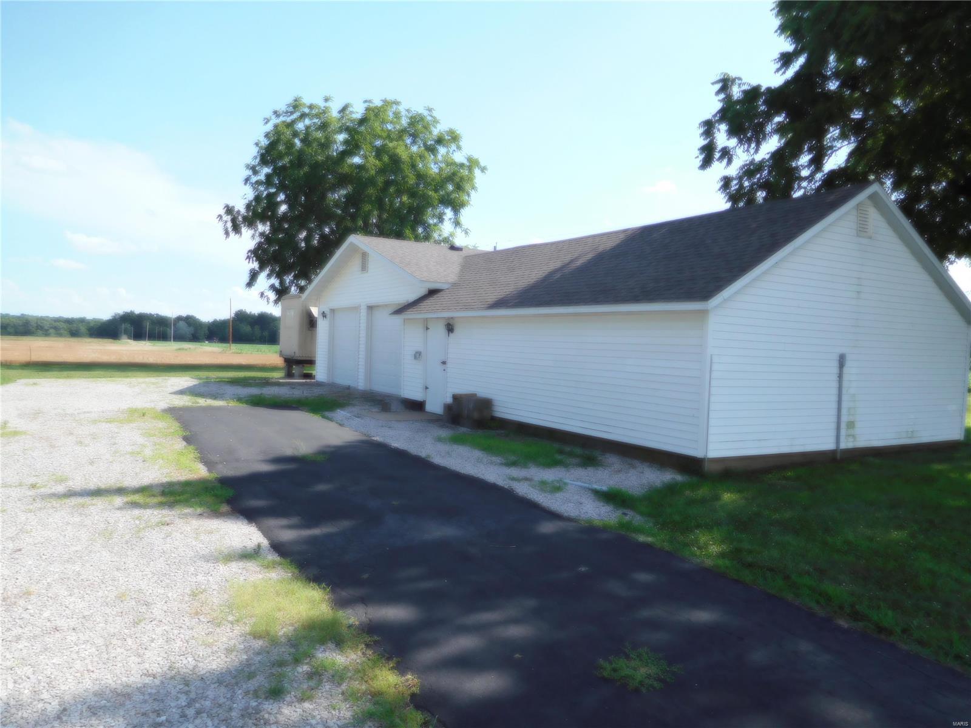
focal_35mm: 25
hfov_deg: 69.4
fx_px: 701
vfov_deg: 54.9
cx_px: 486
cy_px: 364
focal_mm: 4.5
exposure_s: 1/1000
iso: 125
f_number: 3.4
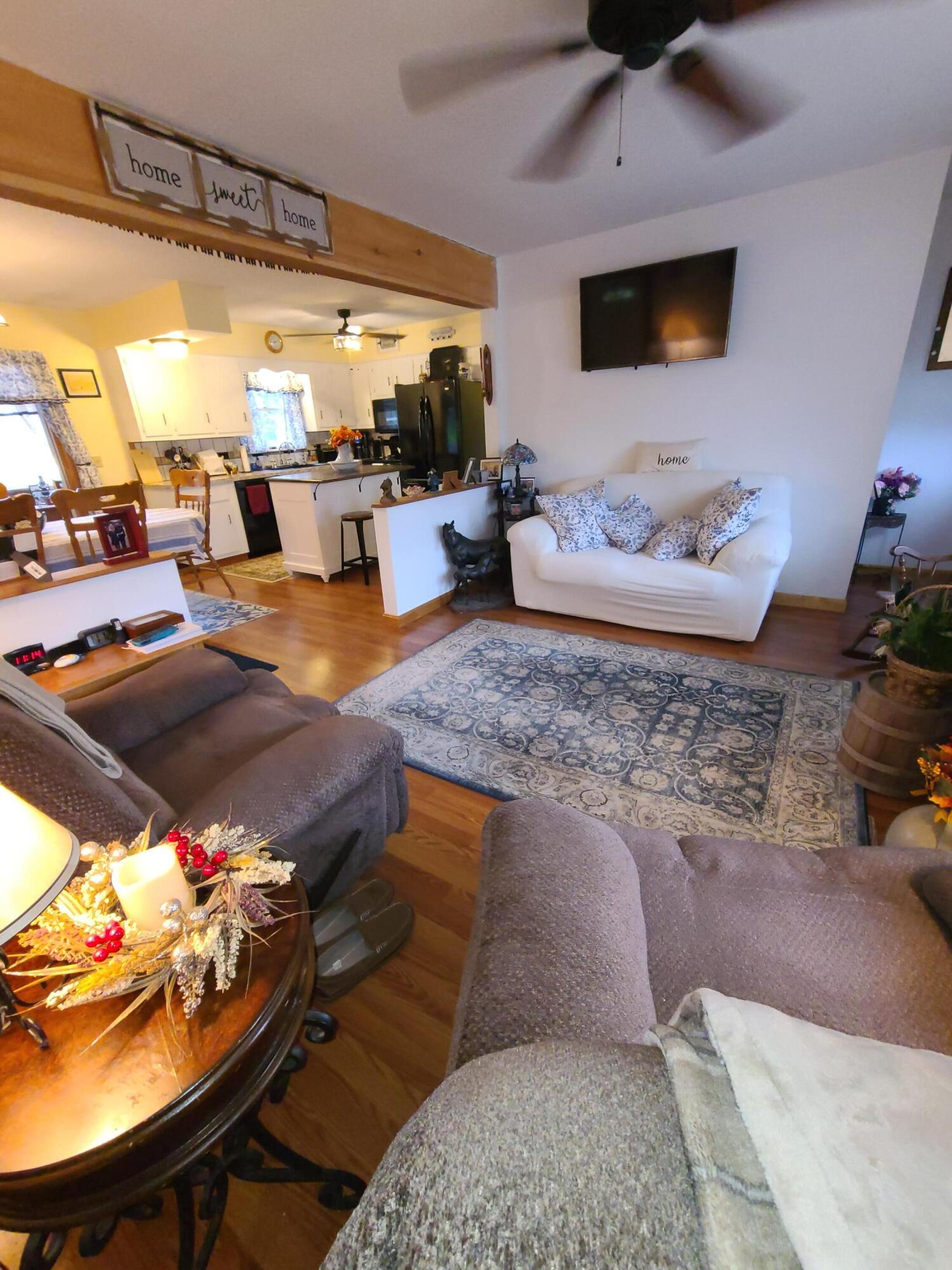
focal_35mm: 13
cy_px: 635
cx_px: 476
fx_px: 477
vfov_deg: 106.2
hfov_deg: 89.9
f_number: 2.2
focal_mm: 2.2
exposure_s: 1/40
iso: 320
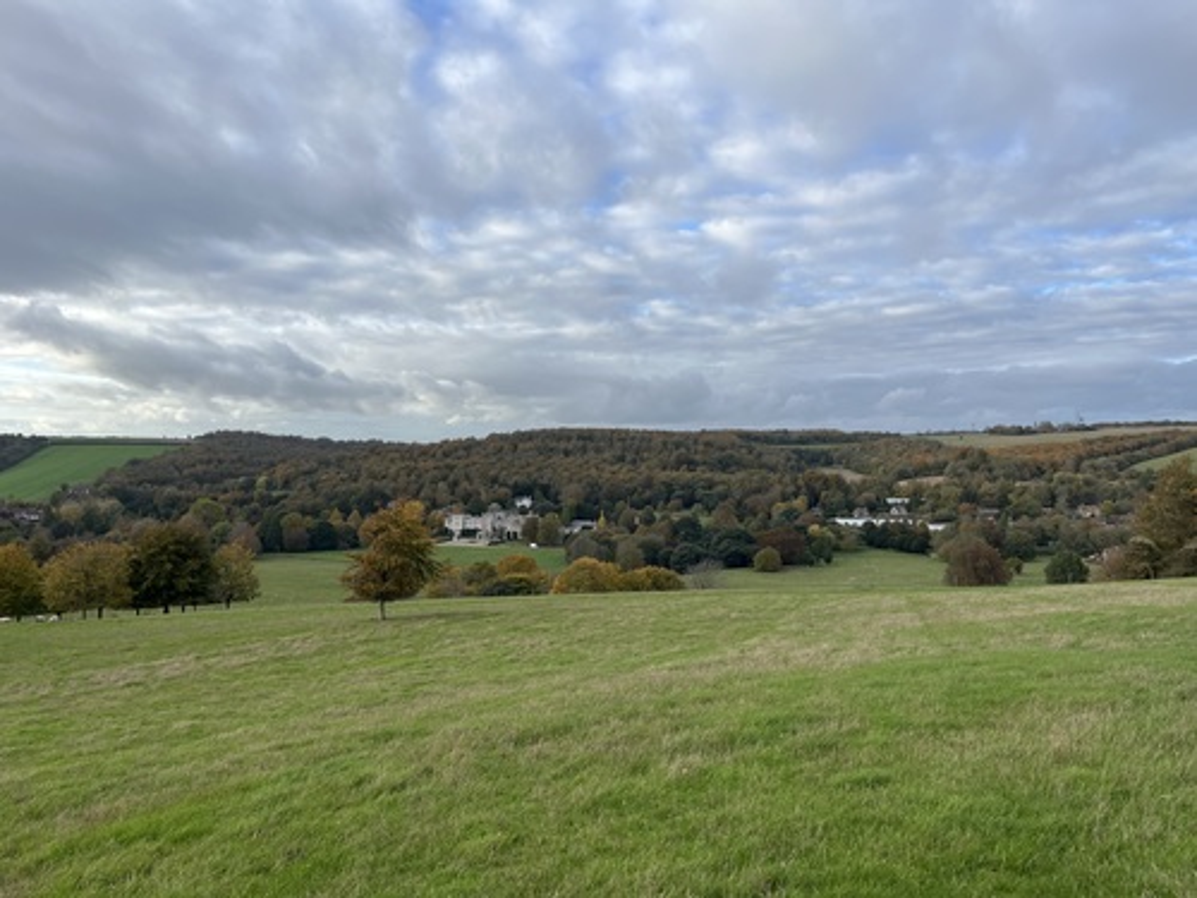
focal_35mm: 26
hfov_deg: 67.3
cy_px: 449
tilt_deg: +0.7
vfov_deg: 53.1
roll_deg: +0.7
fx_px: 899
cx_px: 598
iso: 50
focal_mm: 5.1
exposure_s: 1/1776
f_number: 1.6
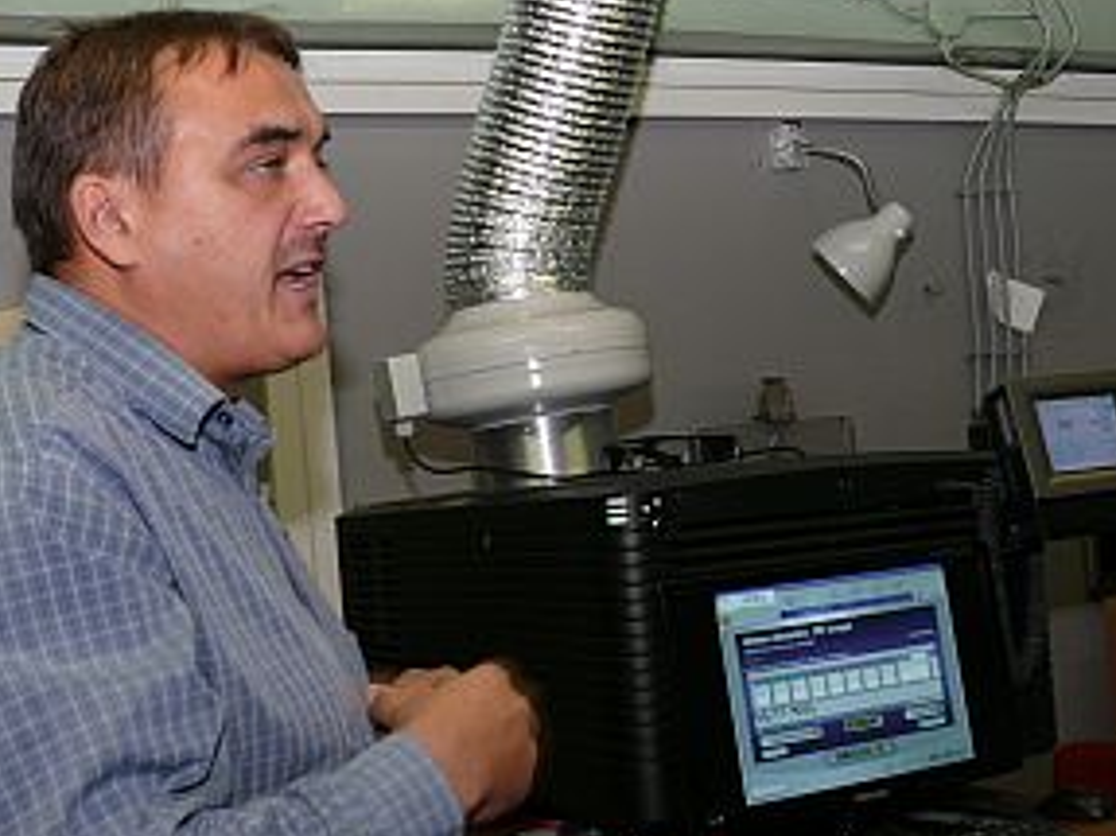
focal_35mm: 55
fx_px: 1772
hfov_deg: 34.4
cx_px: 809
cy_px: 420
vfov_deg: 26.5
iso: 100
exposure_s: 1/30
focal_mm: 7.4
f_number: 4
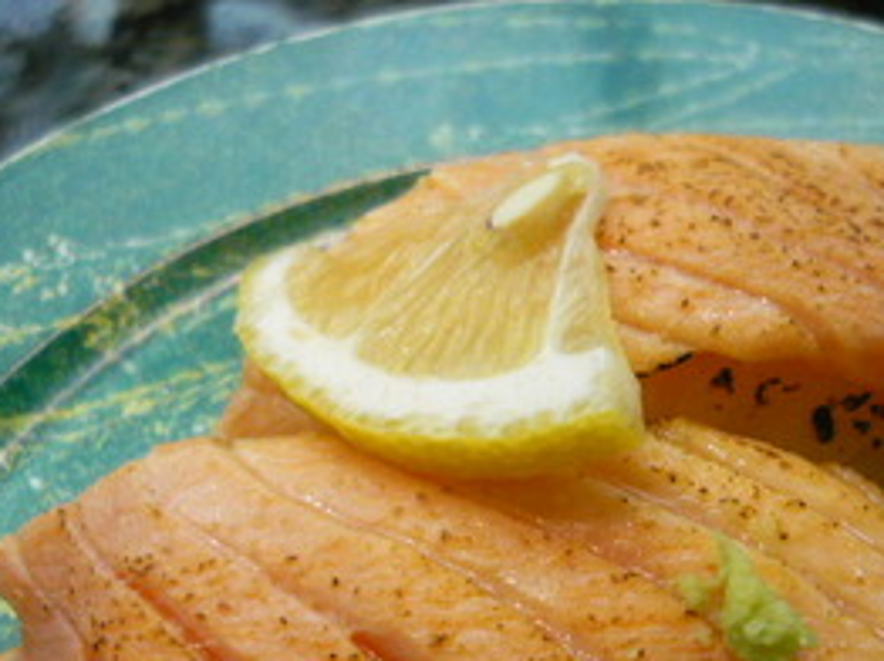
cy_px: 450
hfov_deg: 35.9
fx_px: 1352
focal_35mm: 53
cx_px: 580
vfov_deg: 27.3
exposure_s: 1/30
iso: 320
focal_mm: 5.5
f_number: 2.8
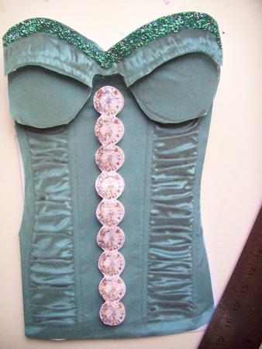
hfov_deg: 44.2
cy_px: 174
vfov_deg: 56.8
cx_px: 131
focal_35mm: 32
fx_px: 323
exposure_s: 1/25
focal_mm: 5.7
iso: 160
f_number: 2.9
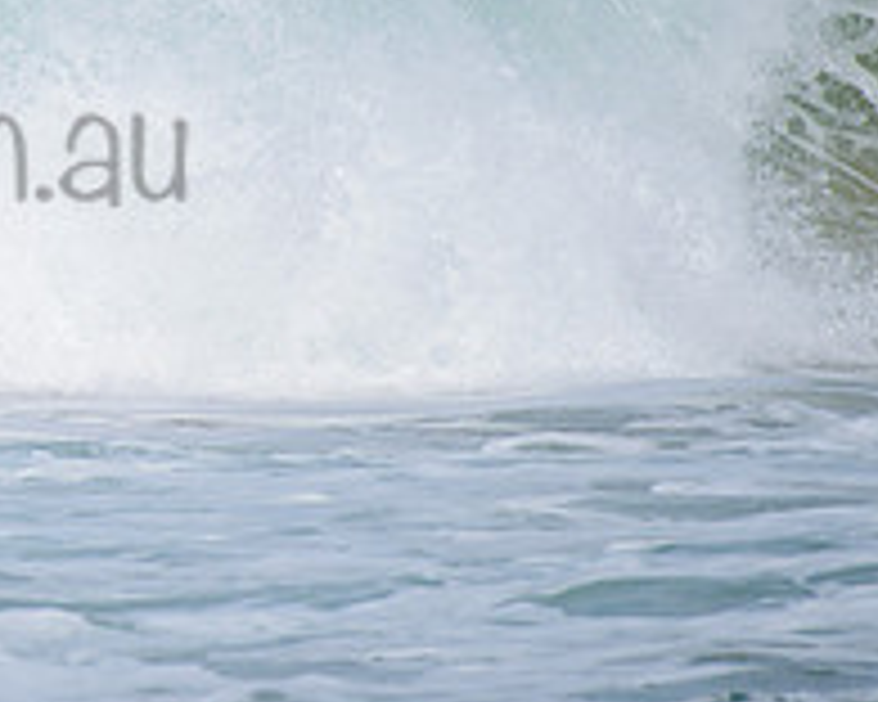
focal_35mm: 1393
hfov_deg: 1.4
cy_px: 97
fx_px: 36198
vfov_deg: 1.1
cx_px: -288
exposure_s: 1/2000
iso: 250
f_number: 5.6
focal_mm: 500
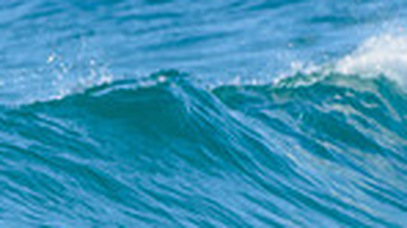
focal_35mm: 2512
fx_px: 27090
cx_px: -120
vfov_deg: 0.5
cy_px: 400
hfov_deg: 0.9
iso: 280
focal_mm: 500
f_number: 5.6
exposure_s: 1/2000
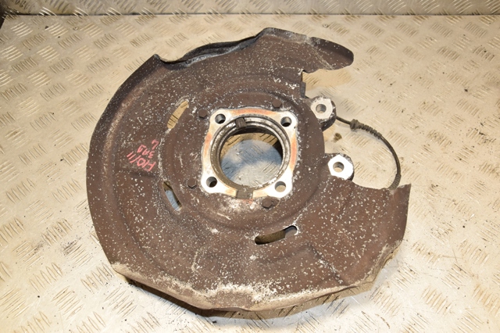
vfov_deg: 39.9
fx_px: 458
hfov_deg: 57.2
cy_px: 166
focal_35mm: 33
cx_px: 250
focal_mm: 22
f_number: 6.3
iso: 800
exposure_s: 1/200
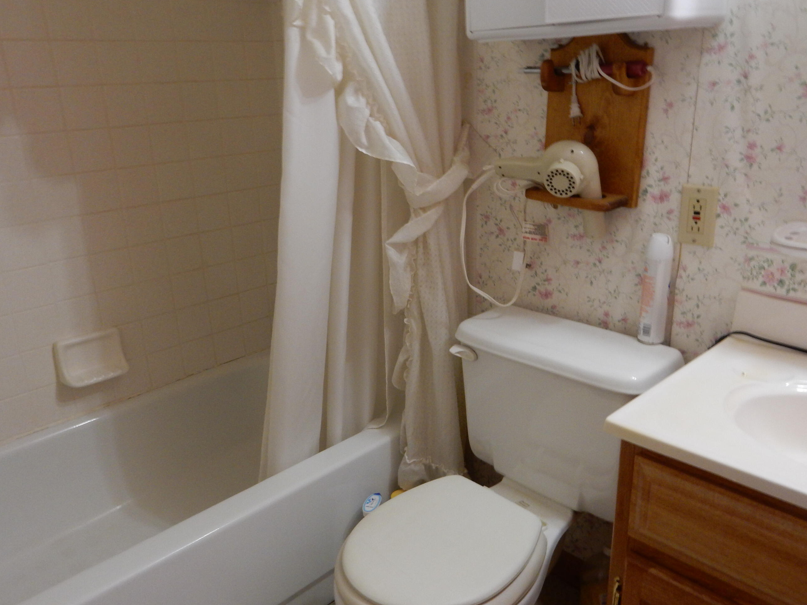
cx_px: 415
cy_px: 299
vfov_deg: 48.2
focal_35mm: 29
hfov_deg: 61.6
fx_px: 676
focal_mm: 4.5
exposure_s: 1/30
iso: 250
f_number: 3.7
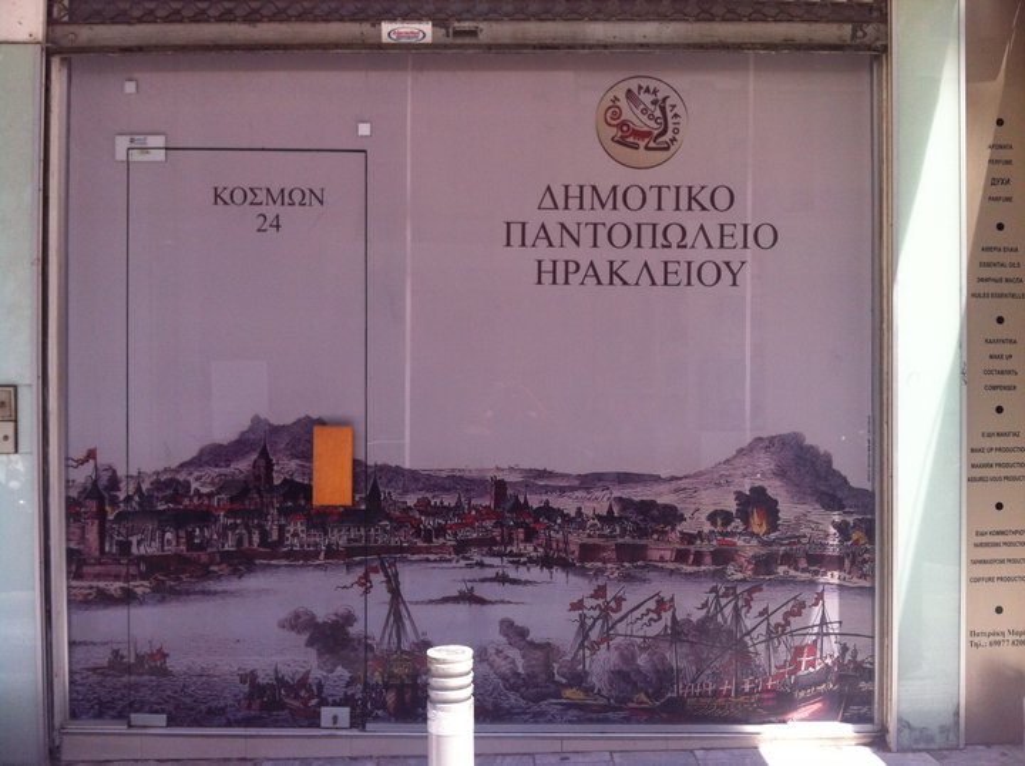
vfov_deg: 40.6
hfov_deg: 52.7
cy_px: 383
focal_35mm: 35
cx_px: 512
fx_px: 1035
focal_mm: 3.85
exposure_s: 1/539
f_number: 2.8
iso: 80
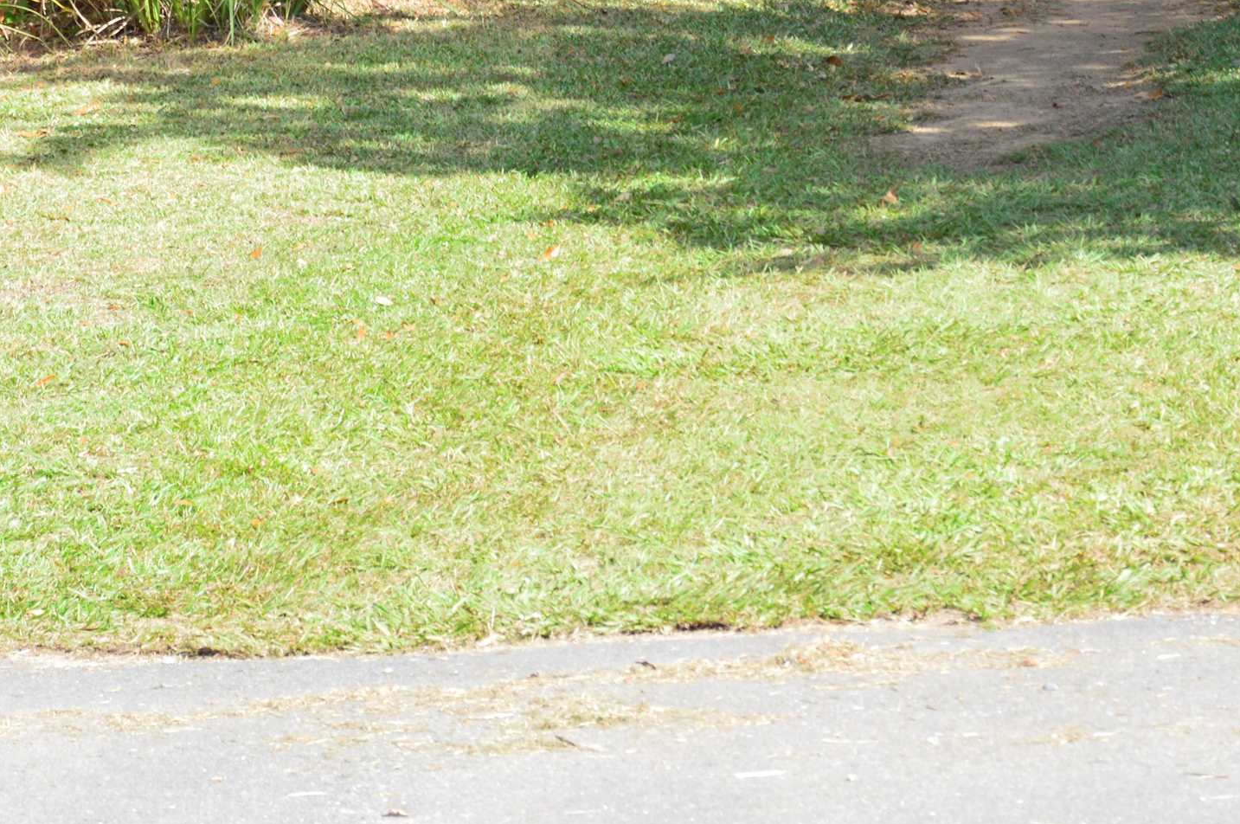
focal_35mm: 193
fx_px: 6640
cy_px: 65
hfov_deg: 10.7
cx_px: 871
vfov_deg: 7.1
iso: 400
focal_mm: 60
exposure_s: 1/200
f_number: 10
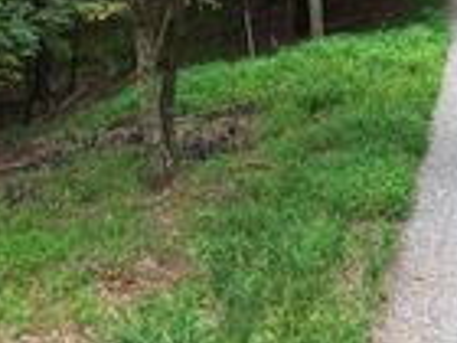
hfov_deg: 22.2
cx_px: 415
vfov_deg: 17.1
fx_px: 1135
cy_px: 100
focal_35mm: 86
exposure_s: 1/125
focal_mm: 6.72
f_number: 1.7
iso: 110
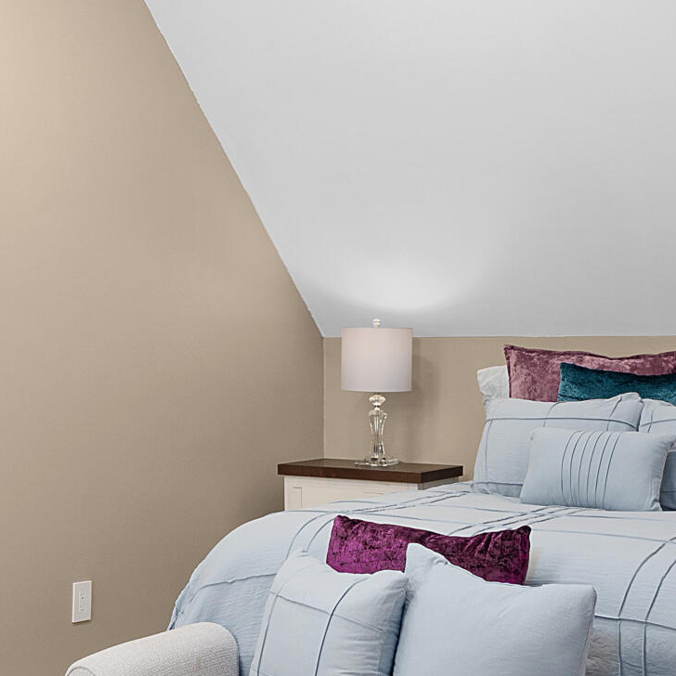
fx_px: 1237
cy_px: 359
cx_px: 166
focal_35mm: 56
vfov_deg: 30.6
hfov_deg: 30.0
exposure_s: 1/160
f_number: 7.1
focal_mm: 16
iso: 320
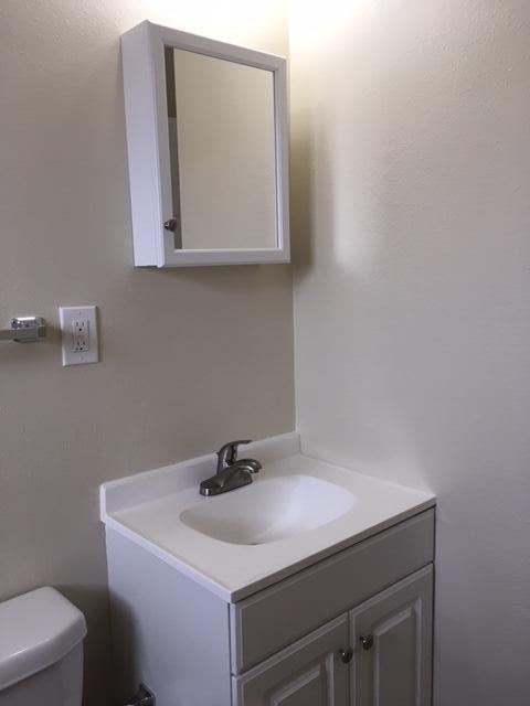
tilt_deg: -9.9
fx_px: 592
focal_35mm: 29
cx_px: 265
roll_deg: +0.9
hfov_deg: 48.2
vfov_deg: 61.7
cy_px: 353
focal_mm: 4.15
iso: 25
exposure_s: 1/40
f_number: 2.2
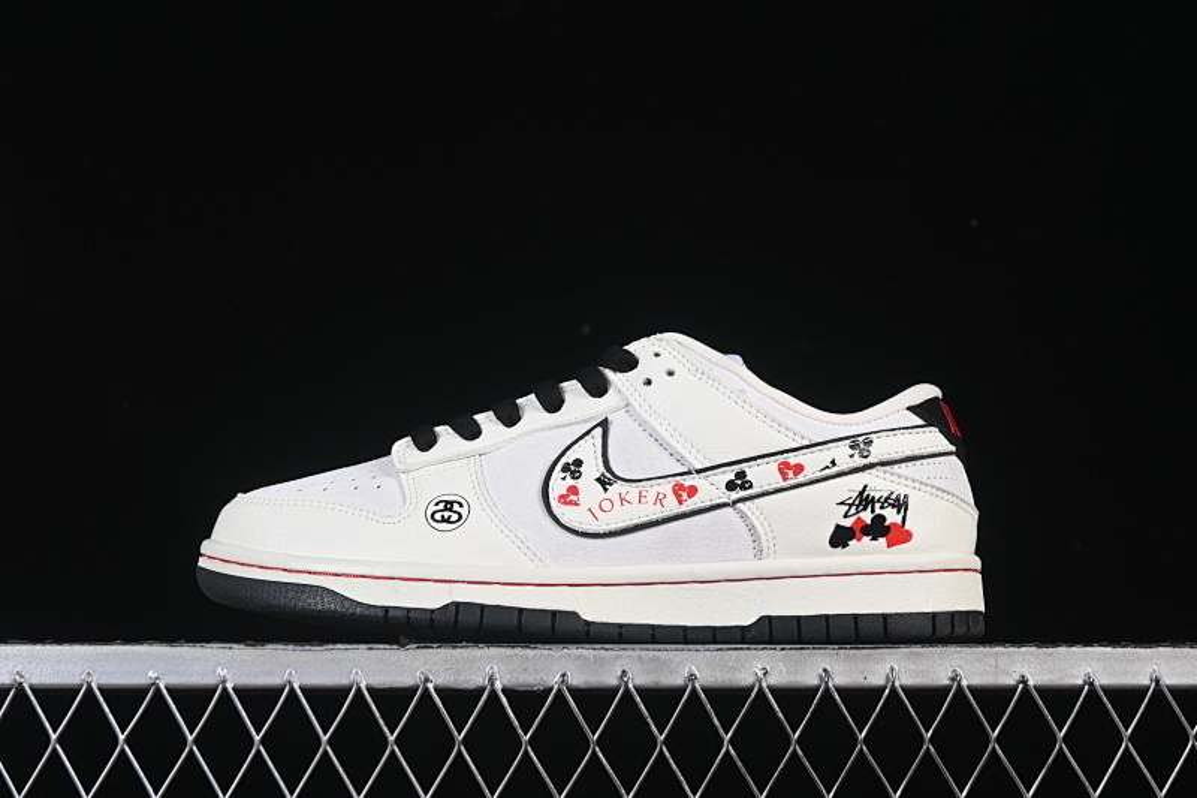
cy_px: 399
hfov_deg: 27.0
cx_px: 598
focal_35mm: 75
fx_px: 2493
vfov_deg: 18.2
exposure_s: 1/80
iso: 160
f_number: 8
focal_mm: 50
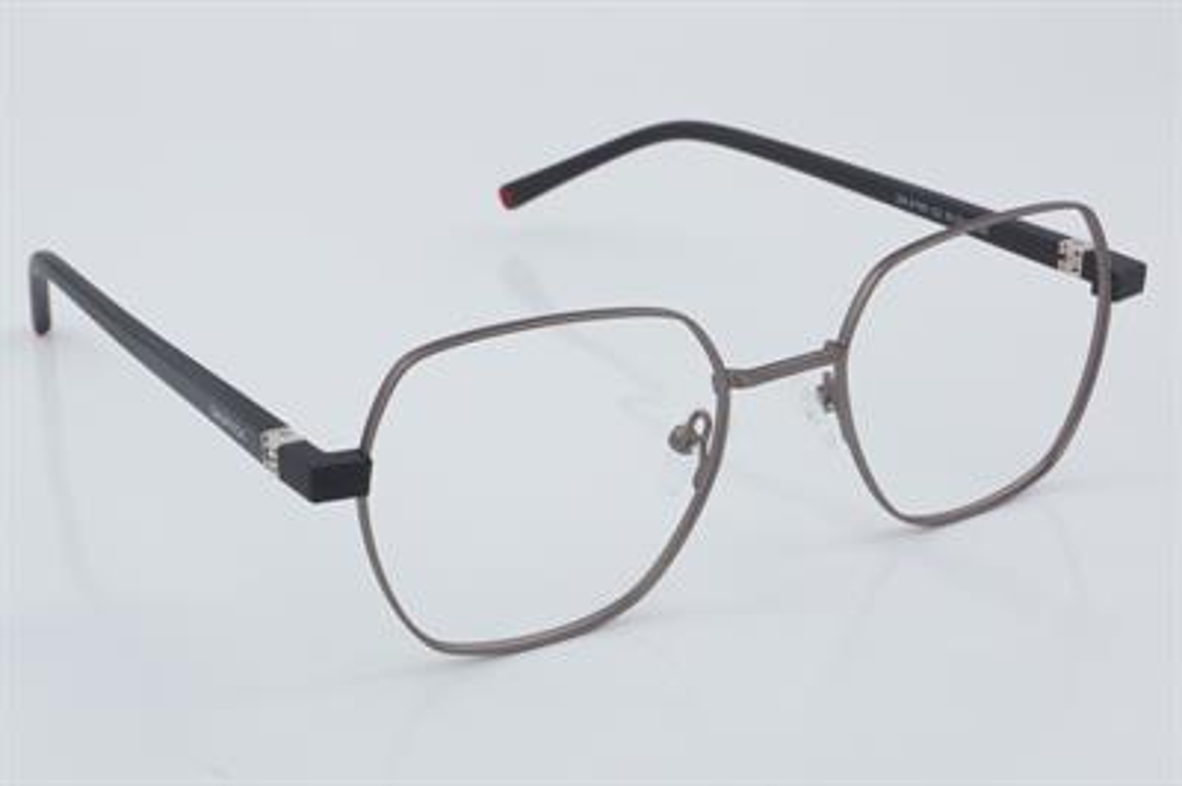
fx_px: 2460
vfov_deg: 18.2
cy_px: 393
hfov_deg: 27.0
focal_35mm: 75
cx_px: 591
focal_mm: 50
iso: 100
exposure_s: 1/4
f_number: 32
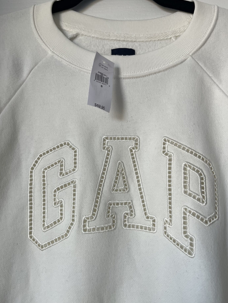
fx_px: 255
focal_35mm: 29
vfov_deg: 61.6
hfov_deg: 48.2
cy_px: 141
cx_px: 108
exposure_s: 1/75
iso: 40
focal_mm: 5.1
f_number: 1.6
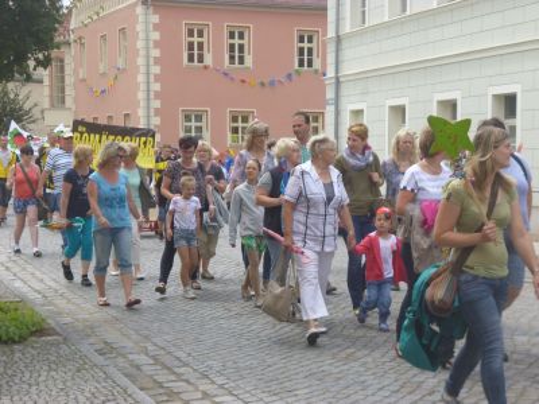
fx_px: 1074
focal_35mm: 69
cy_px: 202
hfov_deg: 28.2
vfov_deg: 21.3
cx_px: 270
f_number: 4.5
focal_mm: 12.3
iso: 100
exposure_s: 1/250
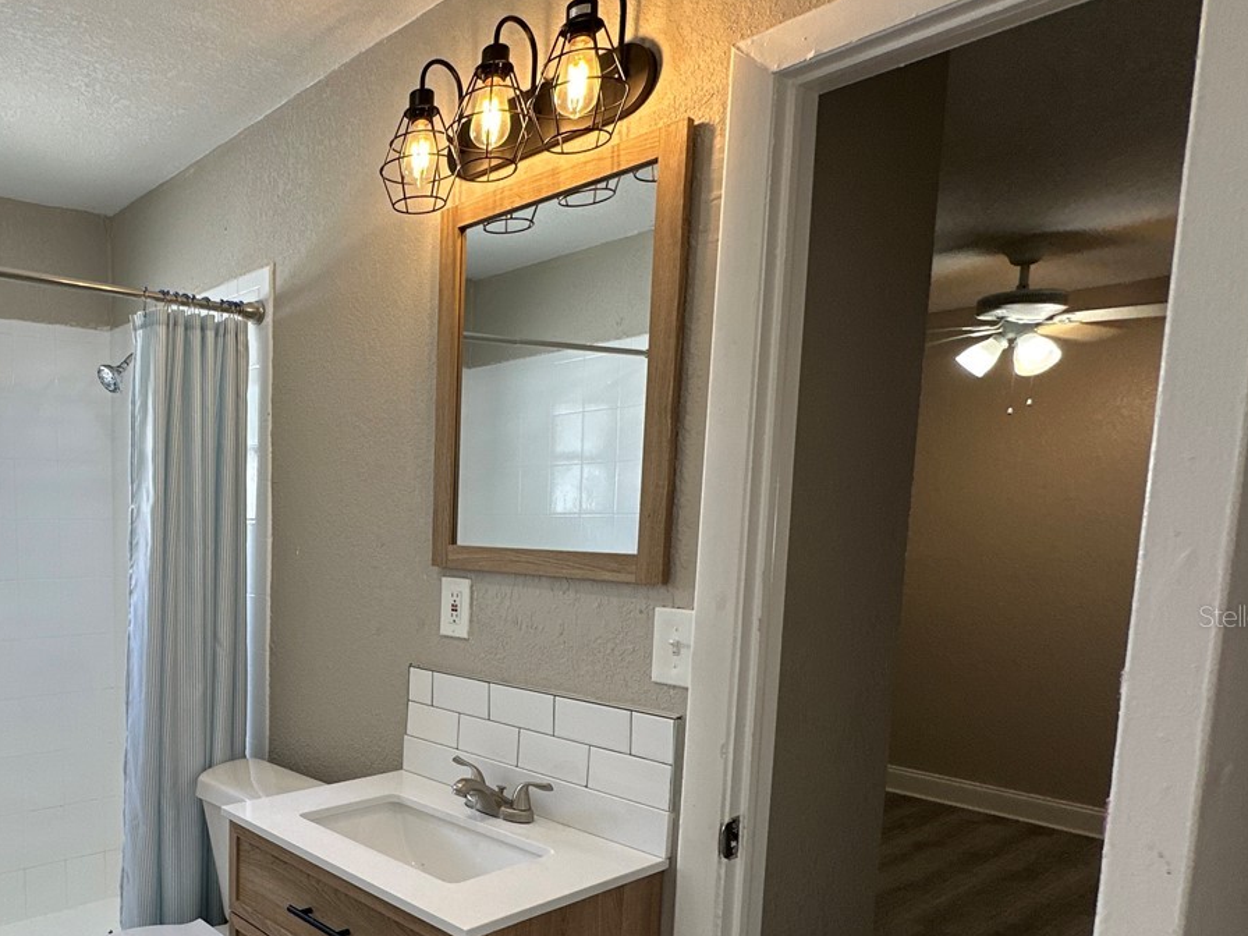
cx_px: 216
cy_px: 616
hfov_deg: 62.3
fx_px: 901
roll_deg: +0.1
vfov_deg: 53.9
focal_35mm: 25
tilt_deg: -5.6
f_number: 2.2
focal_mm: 2.22
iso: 64
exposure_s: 1/120
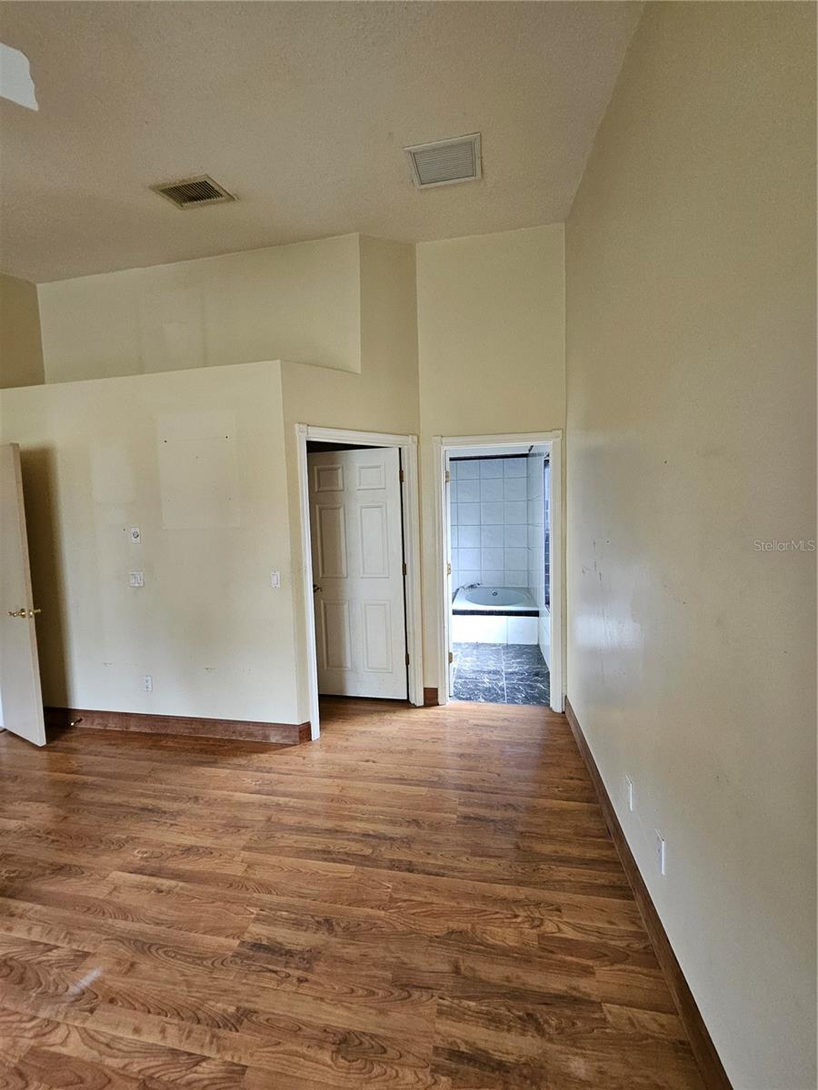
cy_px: 545
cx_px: 409
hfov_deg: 89.9
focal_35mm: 13
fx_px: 410
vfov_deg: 106.2
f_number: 2.2
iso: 250
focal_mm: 1.7
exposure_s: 1/60
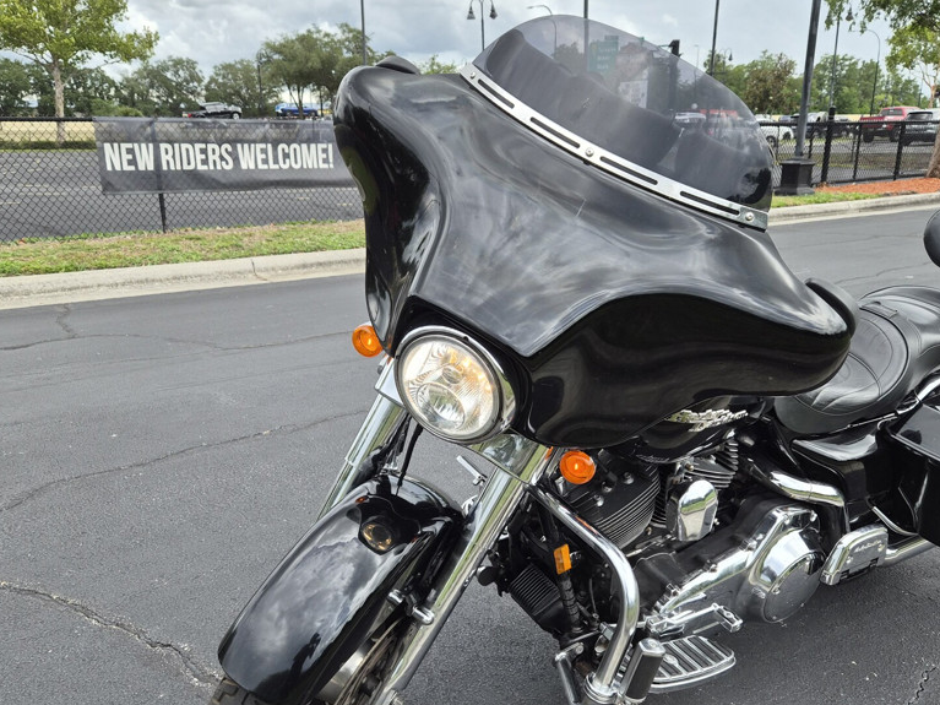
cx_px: 480
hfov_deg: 56.8
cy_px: 441
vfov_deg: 43.8
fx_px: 869
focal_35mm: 32
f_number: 1.8
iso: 80
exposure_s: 1/2096
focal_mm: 5.4
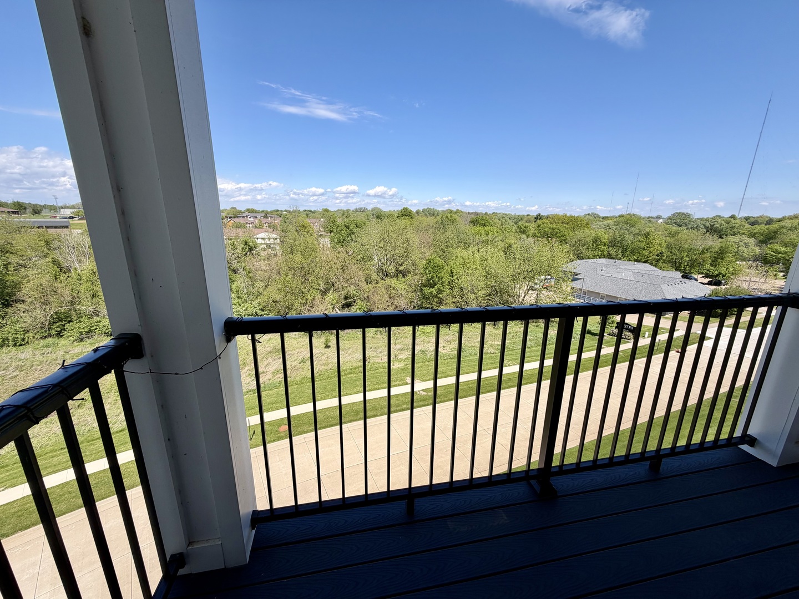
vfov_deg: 85.7
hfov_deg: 102.1
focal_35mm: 14
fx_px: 323
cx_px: 400
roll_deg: -0.7
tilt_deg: -14.4
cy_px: 300
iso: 20
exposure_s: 1/789
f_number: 2.2
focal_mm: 2.22
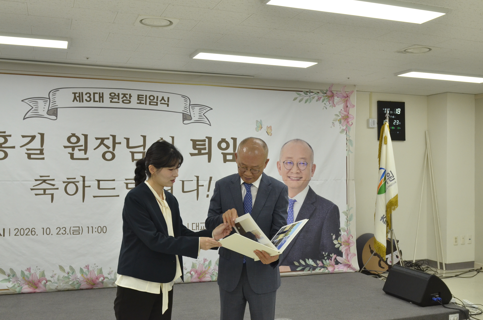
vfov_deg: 34.1
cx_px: 242
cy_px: 160
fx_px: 522
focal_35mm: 39
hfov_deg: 49.6
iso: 1250
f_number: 6.7
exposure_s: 1/180
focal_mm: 26
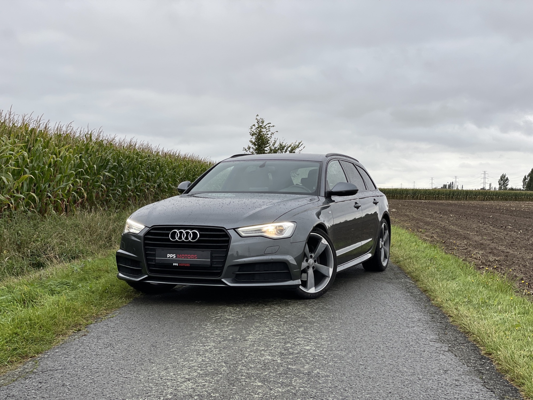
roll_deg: -0.7
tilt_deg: +0.3
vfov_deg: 28.0
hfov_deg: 36.8
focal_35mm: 52
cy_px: 200
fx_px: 801
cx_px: 266
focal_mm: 6
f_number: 2
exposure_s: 1/173
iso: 25
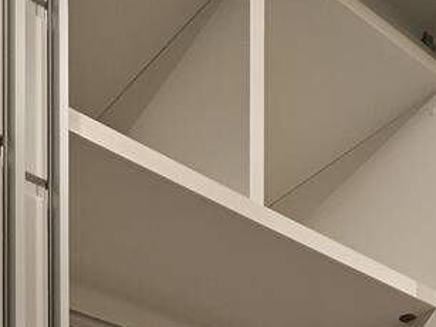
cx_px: 160
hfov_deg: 31.5
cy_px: 725
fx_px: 768
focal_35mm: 61
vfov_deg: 15.9
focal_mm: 2.2
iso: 125
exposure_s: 1/60
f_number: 2.2
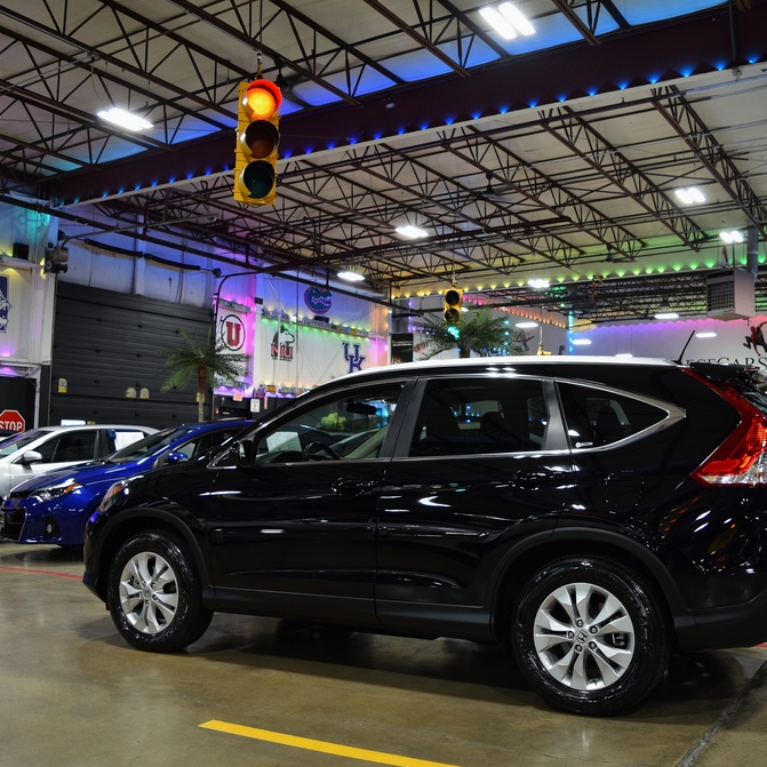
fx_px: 877
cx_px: 439
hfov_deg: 47.1
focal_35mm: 35
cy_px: 388
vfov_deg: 47.2
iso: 640
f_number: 4
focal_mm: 18
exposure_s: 1/60
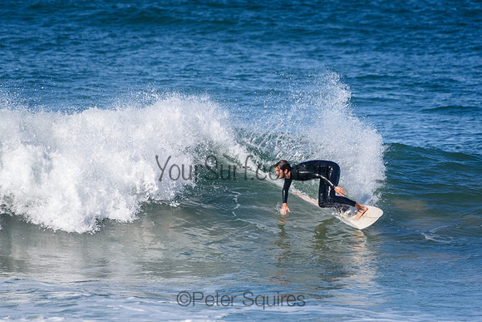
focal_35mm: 750
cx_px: 241
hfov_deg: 2.7
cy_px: 161
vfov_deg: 1.8
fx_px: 10045
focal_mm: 500
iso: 560
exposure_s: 1/4000
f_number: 5.6
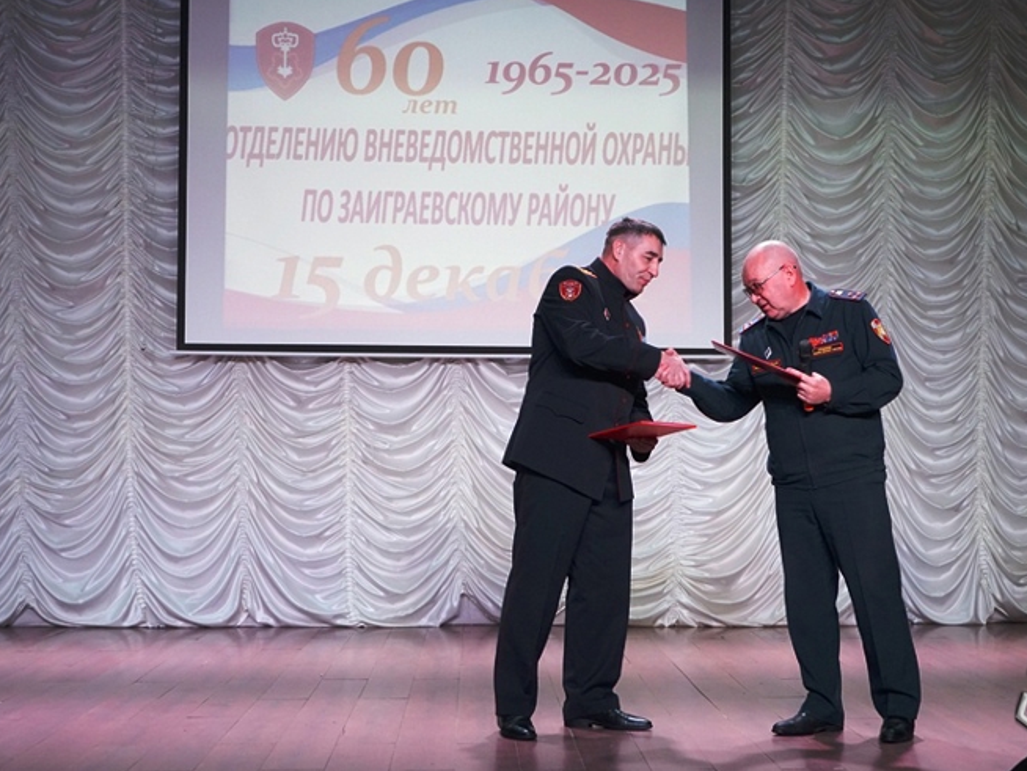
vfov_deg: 26.8
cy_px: 382
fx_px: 1619
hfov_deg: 35.1
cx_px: 584
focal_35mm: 55
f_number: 4.5
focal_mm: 33
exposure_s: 1/160
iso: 1000
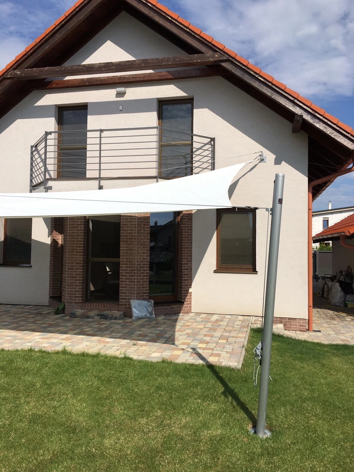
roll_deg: -1.3
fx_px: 395
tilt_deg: +2.9
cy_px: 236
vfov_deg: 61.7
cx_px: 177
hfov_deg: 48.2
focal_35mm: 29
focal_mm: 4.15
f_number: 2.2
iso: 25
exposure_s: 1/2653
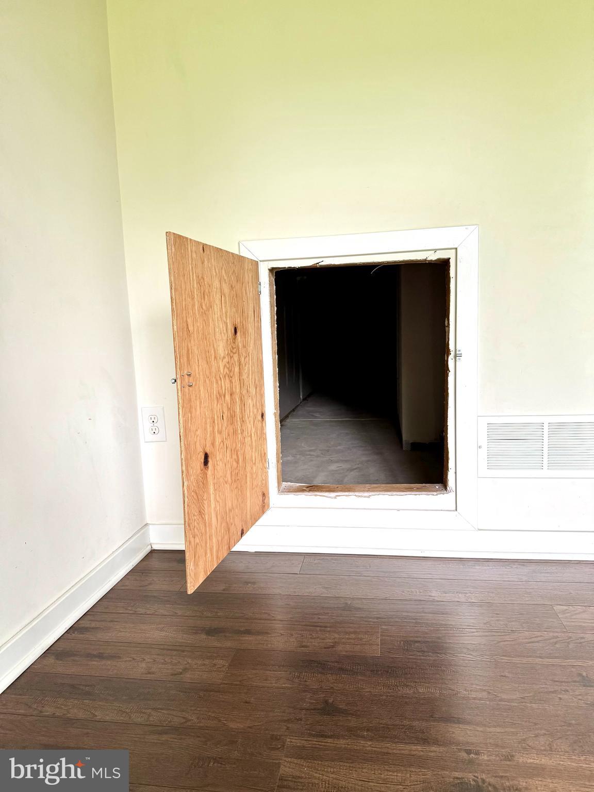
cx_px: 297
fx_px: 549
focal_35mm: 24
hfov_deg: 56.8
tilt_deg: -7.5
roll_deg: +2.1
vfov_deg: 71.6
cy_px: 396
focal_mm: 6.76
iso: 200
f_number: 1.78
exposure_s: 1/73
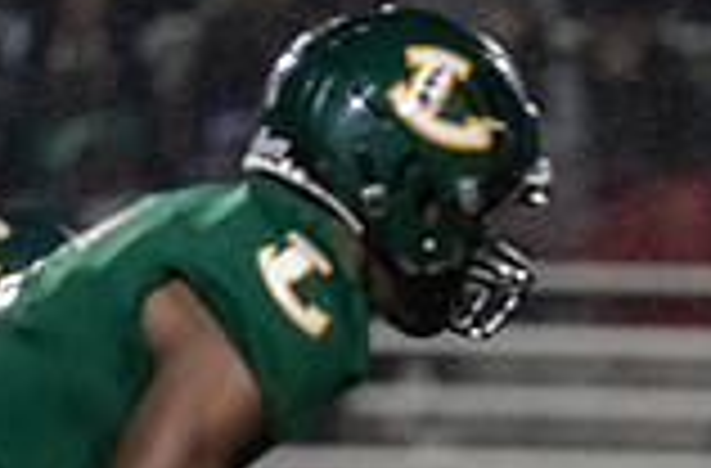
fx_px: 18905
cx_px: 877
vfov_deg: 1.4
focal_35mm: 961
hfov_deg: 2.2
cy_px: 794
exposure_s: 1/1250
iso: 3200
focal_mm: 200
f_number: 2.8
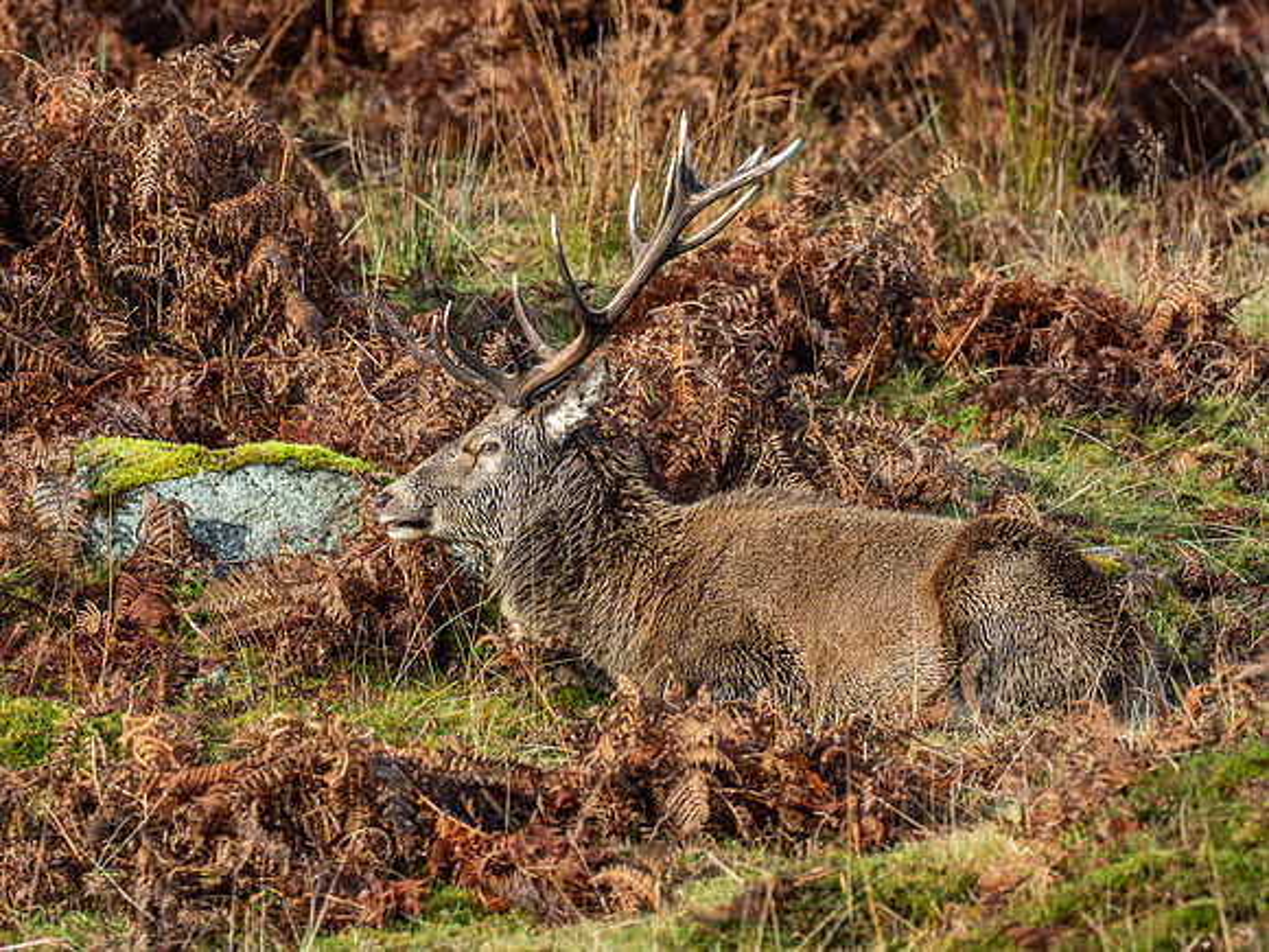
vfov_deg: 2.5
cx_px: 634
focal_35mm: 601
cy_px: 476
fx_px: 22032
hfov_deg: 3.3
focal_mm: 300
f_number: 4.5
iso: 320
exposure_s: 1/400
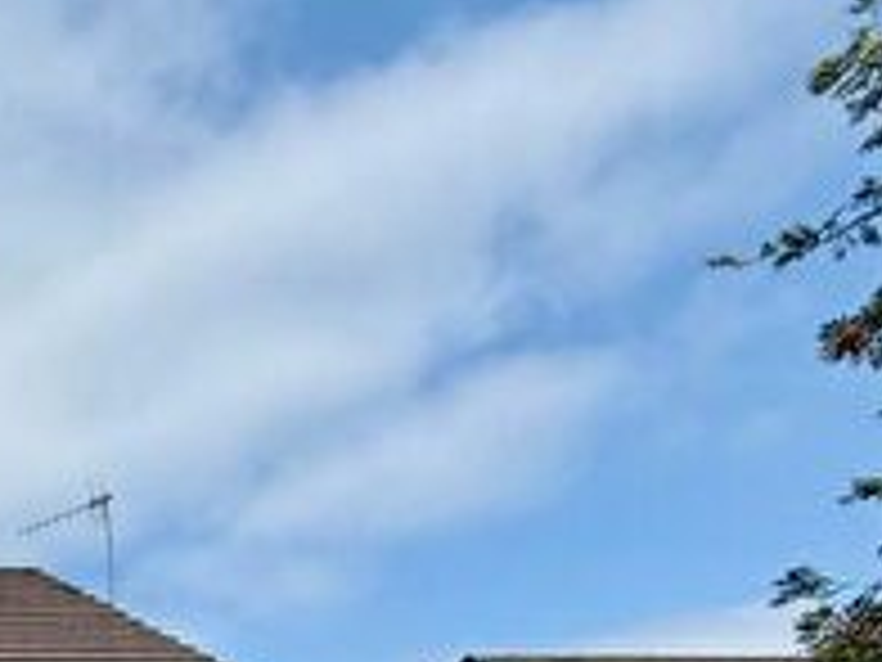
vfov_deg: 21.7
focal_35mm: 50
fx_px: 1274
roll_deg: +0.6
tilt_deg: -1.0
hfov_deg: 24.8
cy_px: 1106
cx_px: -562
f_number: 2.2
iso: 20
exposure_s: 1/942
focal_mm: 2.22
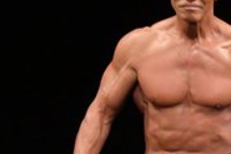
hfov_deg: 1.7
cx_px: 247
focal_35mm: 1194
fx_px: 7655
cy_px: 189
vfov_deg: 1.1
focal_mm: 190
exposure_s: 1/400
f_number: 5.6
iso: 3200
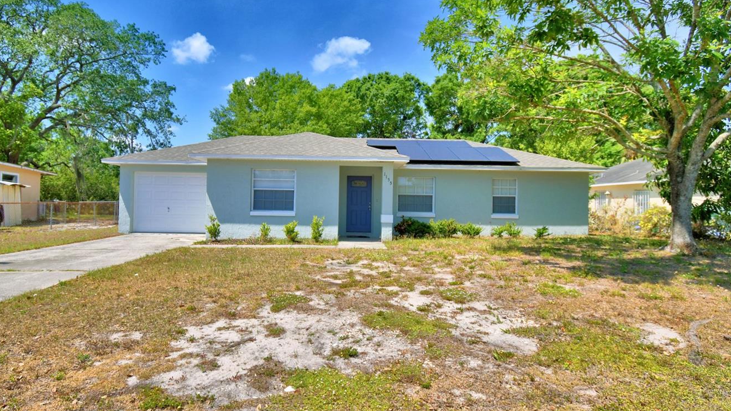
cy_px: 200
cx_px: 341
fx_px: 368
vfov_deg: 58.3
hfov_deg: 89.4
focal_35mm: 19
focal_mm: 10
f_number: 4.5
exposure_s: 1/1250
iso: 100
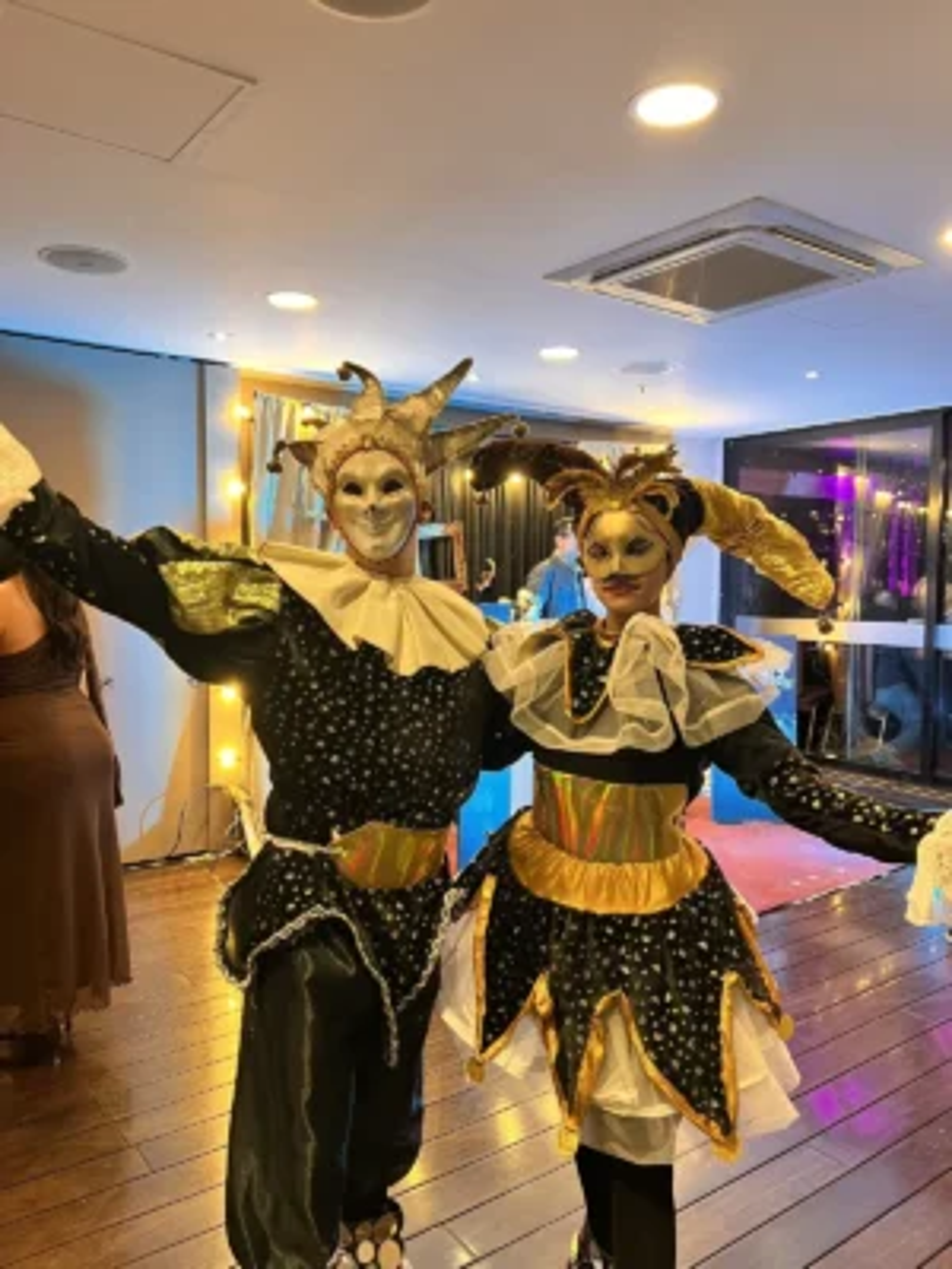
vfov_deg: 67.3
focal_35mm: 26
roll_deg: +1.4
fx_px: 953
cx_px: 476
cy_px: 634
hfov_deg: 53.1
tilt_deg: -1.1
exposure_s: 1/60
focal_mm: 5.7
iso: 250
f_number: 1.5
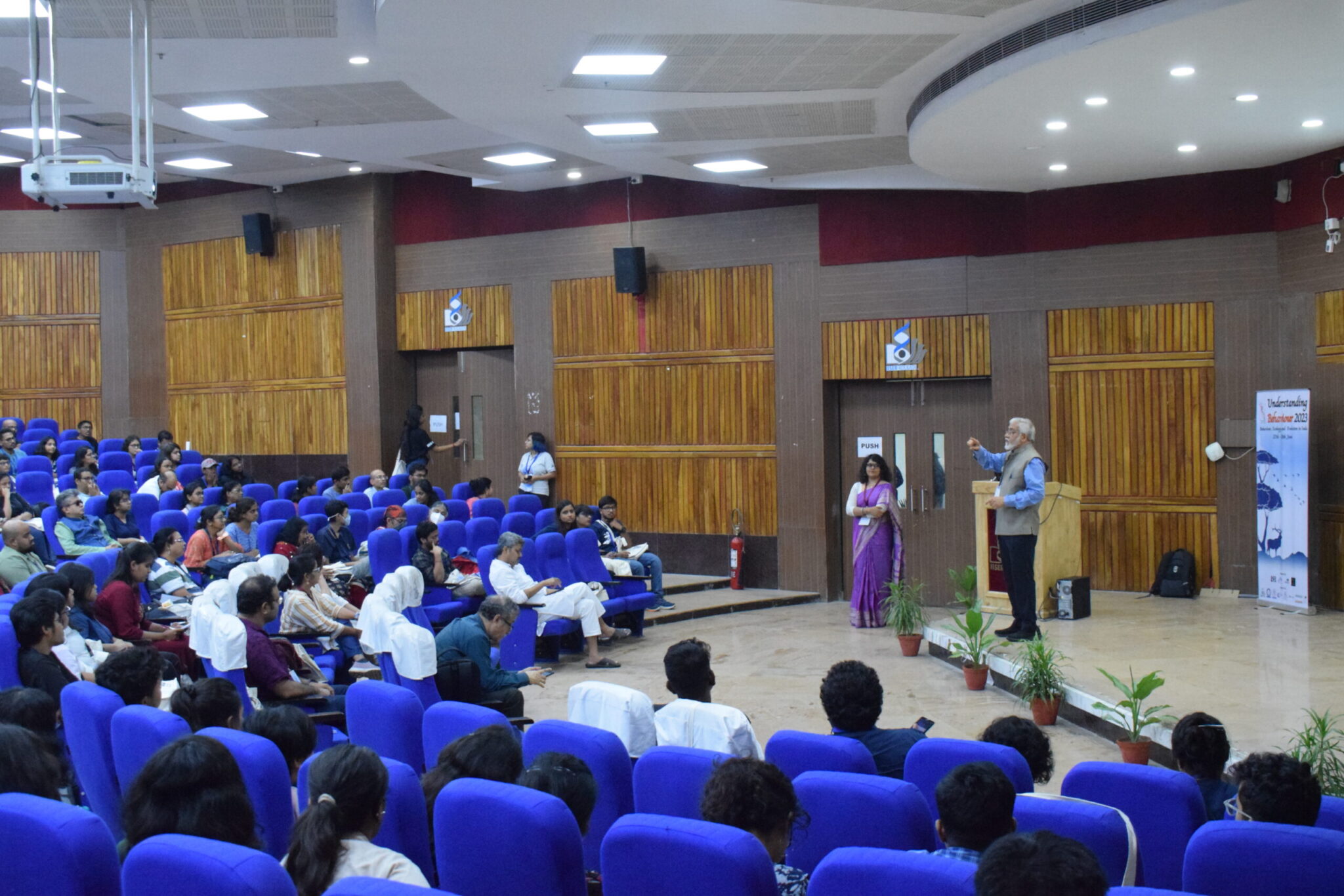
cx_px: 672
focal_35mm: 45
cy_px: 448
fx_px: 1680
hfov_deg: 43.6
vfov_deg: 29.9
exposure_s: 1/100
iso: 6400
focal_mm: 30
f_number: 6.3
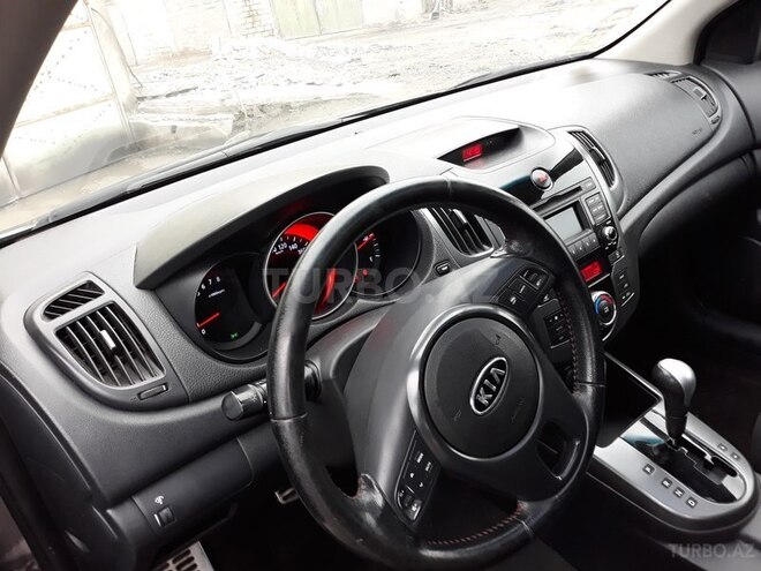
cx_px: 380
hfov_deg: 65.3
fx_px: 594
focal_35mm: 27
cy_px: 286
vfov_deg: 51.4
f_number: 1.7
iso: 160
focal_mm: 3.71
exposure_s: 1/50
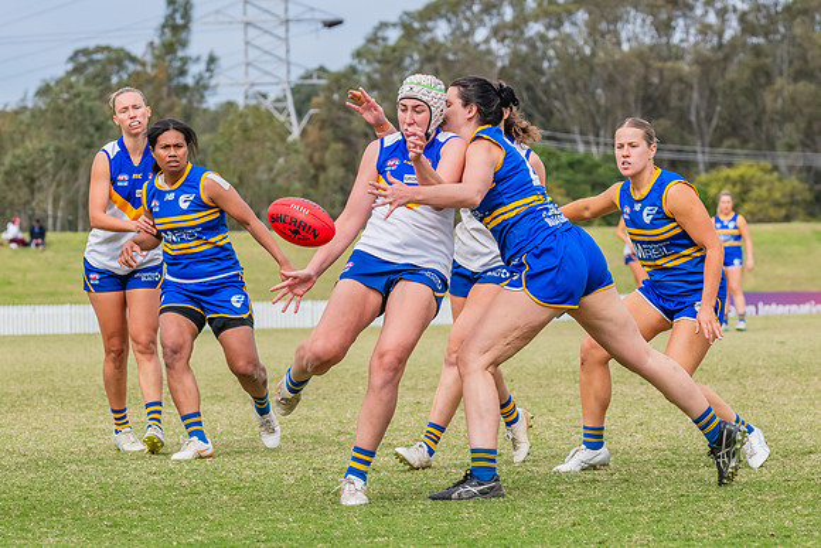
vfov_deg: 6.4
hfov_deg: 9.6
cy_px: 215
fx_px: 4876
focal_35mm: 214
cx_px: 395
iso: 800
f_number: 9
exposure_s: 1/1250
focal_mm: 170
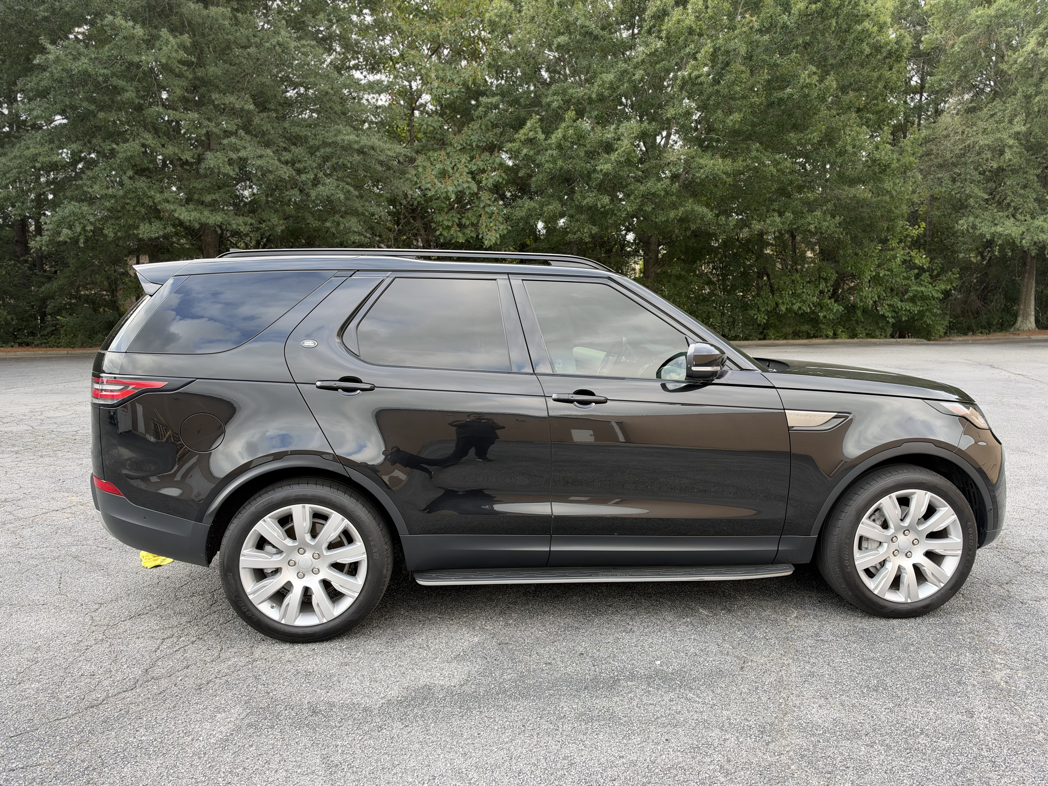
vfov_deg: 56.8
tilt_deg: -7.2
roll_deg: +0.8
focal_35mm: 24
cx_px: 524
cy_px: 393
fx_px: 727
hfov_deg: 71.6
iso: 64
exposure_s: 1/466
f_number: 1.8
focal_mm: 6.93
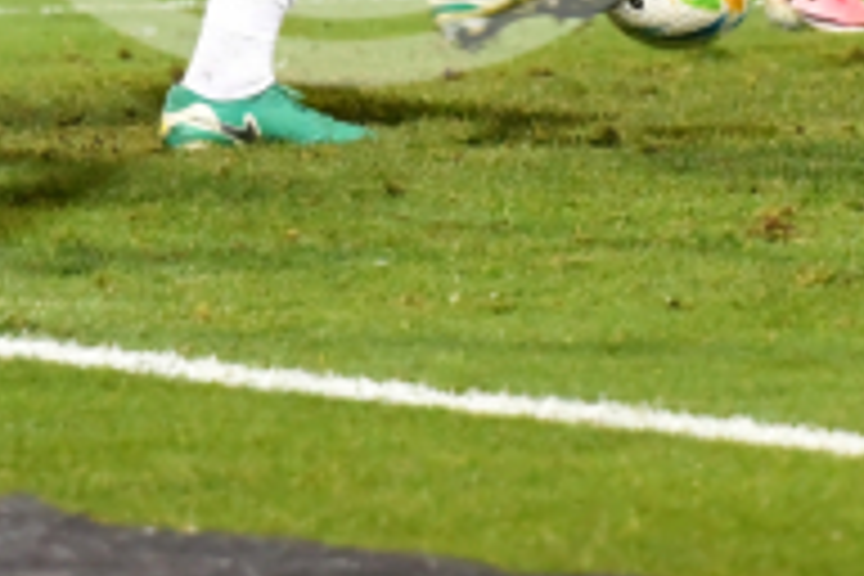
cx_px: 1300
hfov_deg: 2.4
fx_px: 20208
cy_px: -434
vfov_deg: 1.6
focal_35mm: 842
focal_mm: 135
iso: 5600
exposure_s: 1/1000
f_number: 4
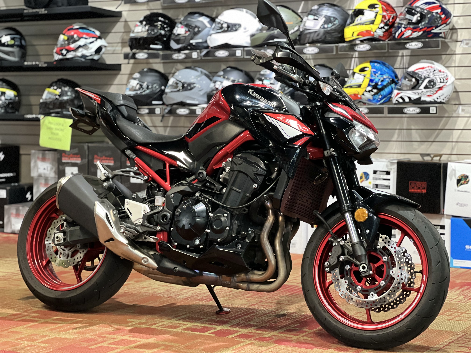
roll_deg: +0.0
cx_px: 236
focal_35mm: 77
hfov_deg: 25.3
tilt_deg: -3.7
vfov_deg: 19.1
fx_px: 1048
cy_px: 176
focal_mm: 9
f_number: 2.8
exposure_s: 1/15
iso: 500
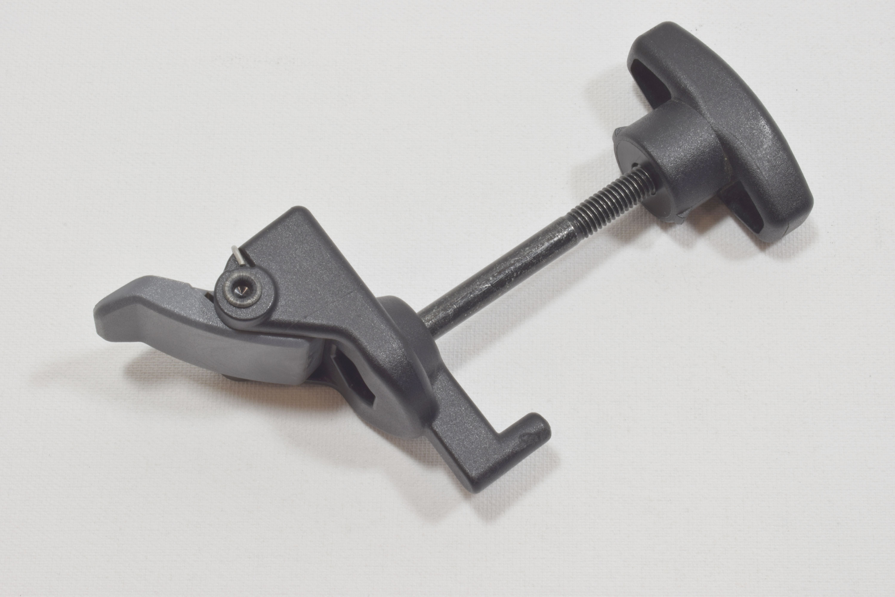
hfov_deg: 26.0
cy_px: 298
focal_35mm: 78
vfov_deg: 17.5
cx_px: 448
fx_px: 1939
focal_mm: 52
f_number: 32
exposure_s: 1.3
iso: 100
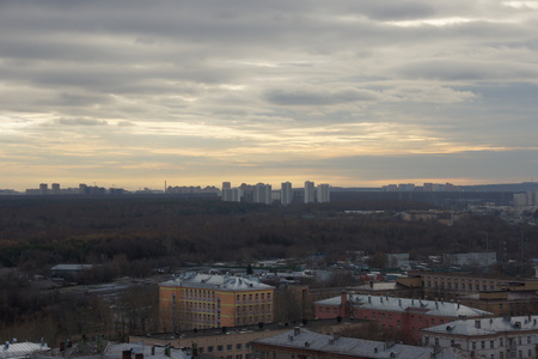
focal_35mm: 90
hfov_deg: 22.6
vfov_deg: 15.2
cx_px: 269
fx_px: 1345
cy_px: 180
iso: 200
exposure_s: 1/160
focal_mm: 60
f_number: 11
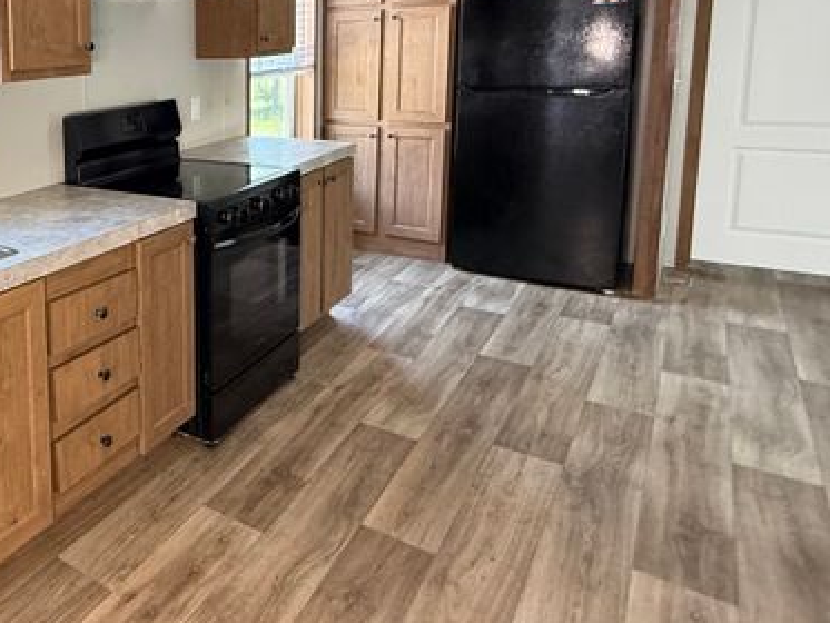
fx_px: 720
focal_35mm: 30
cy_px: 140
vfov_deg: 44.9
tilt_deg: -6.4
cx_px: 11
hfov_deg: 49.6
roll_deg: +2.6
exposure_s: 1/99
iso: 320
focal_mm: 2.22
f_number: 2.2
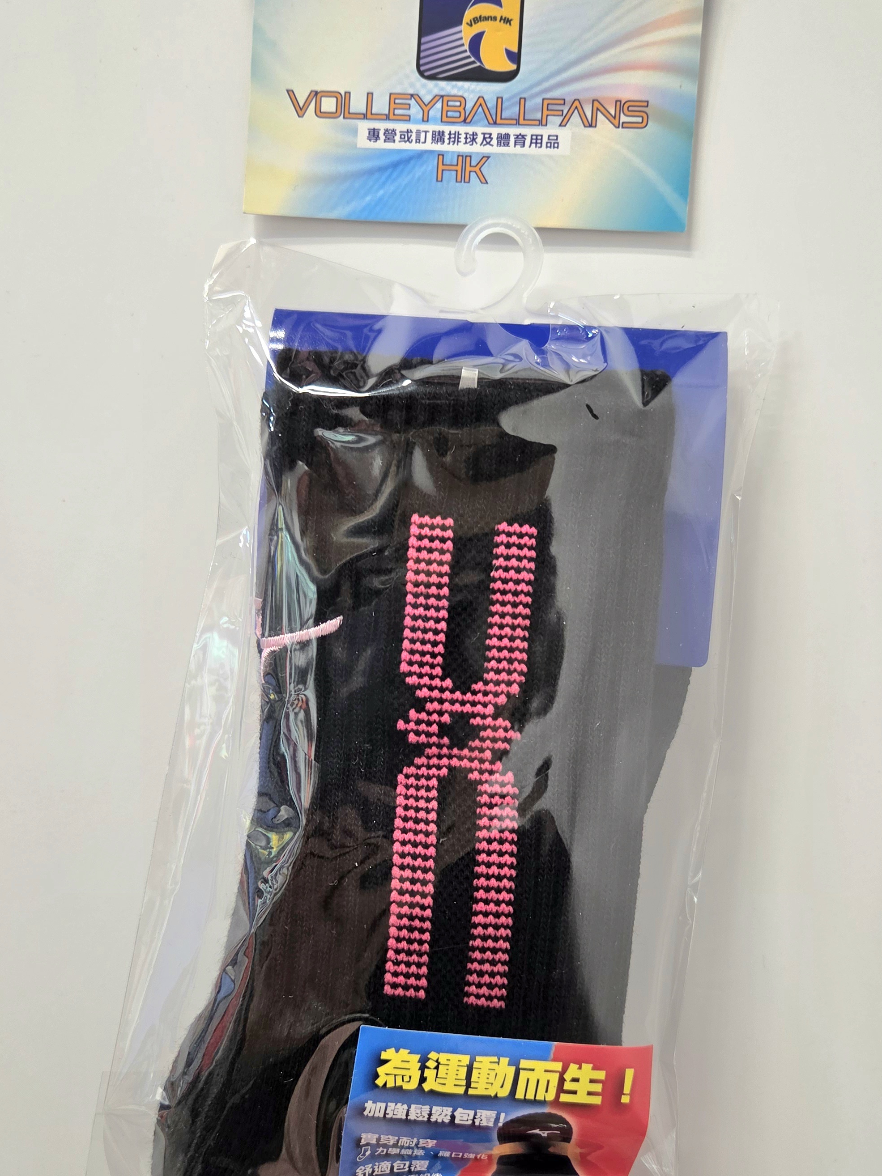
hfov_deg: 40.7
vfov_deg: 52.5
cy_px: 660
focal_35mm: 35
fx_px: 1189
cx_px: 478
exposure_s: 1/101
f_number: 1.8
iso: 125
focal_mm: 5.4
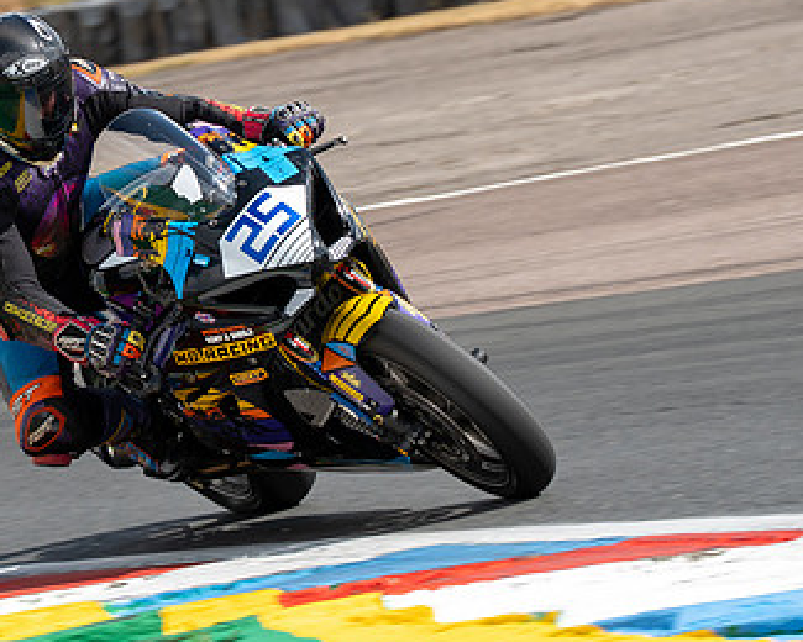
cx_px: 130
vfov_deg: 3.1
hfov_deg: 3.8
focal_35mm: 505
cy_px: 304
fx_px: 12002
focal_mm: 200
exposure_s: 1/320
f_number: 9
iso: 125
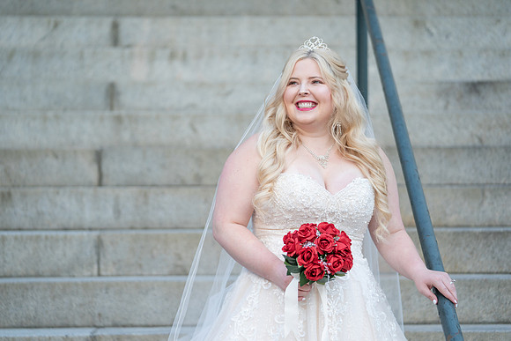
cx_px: 256
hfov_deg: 17.3
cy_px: 170
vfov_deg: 11.6
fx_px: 1675
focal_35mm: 118
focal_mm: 118
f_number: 2.8
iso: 500
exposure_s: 1/200
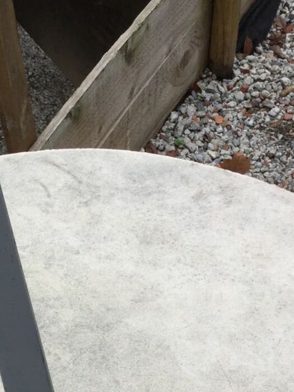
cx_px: 56
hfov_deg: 24.4
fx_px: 668
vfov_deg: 31.0
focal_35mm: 59
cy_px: 363
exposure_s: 1/455
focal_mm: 3.3
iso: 25
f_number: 2.4
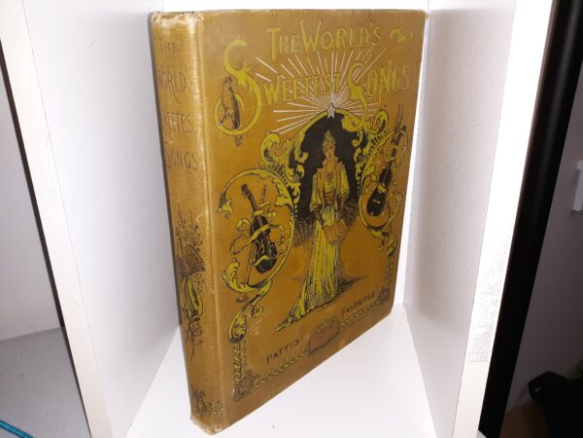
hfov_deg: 63.4
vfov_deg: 49.7
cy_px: 219
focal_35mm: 28
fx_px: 472
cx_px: 292
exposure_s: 1/40
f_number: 1.7
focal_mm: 3.7
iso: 50
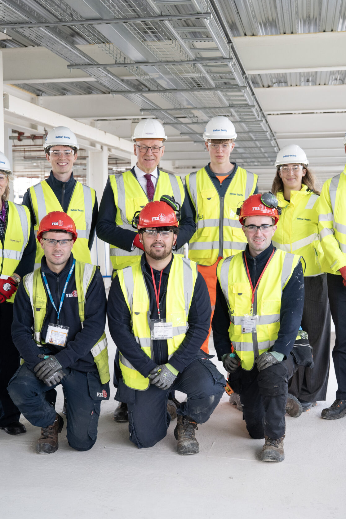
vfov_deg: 38.2
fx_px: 750
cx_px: 171
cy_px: 258
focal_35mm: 52
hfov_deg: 26.0
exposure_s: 1/500
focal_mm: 34
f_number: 4
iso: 800
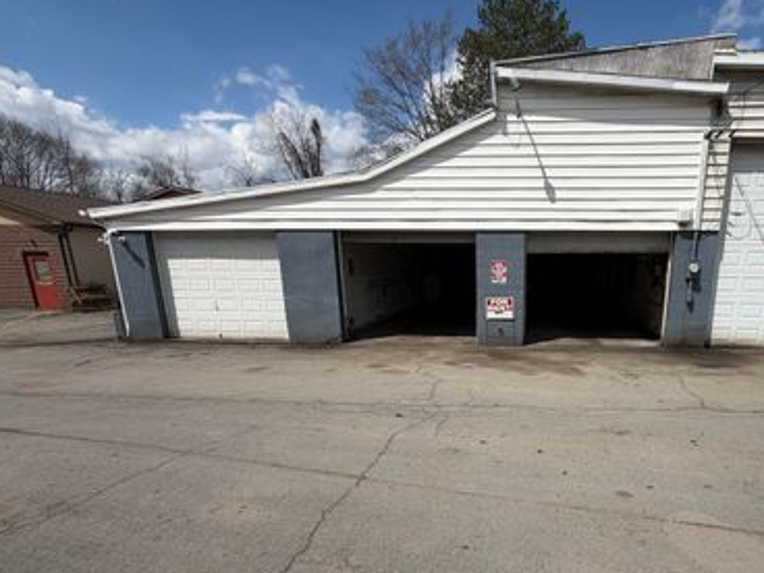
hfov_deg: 81.8
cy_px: 360
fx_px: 419
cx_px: 509
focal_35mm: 19
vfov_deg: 67.6
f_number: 2.2
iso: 20
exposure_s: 1/1399
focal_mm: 2.22
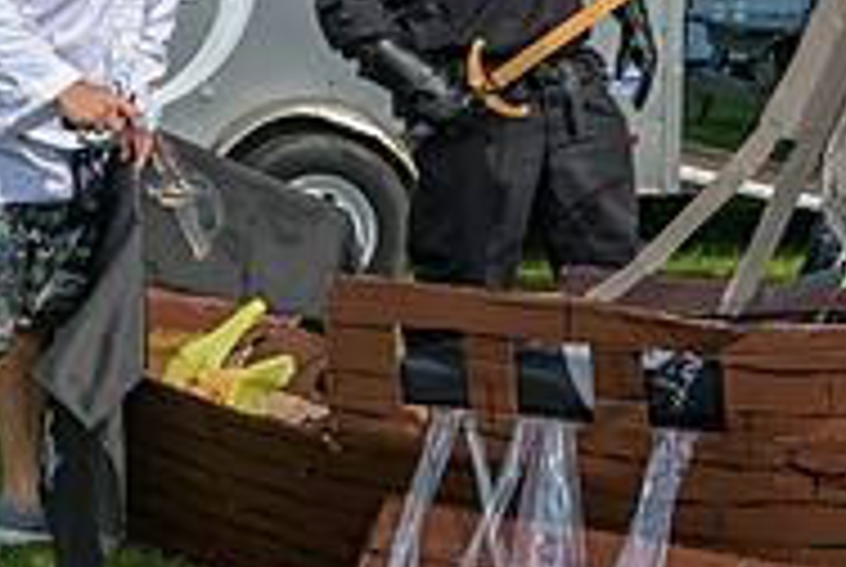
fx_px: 1742
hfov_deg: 27.3
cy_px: 52
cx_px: 459
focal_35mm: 74
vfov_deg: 18.2
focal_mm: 24
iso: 80
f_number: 4
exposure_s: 1/320
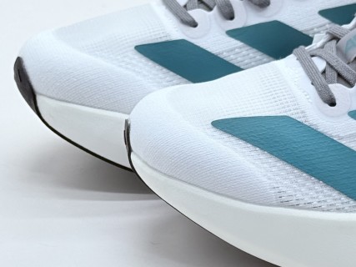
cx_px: 178
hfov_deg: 39.7
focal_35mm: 48
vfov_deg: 30.3
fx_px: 494
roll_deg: +2.1
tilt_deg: -23.5
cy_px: 134
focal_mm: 6.76
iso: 64
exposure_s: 1/646
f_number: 1.78
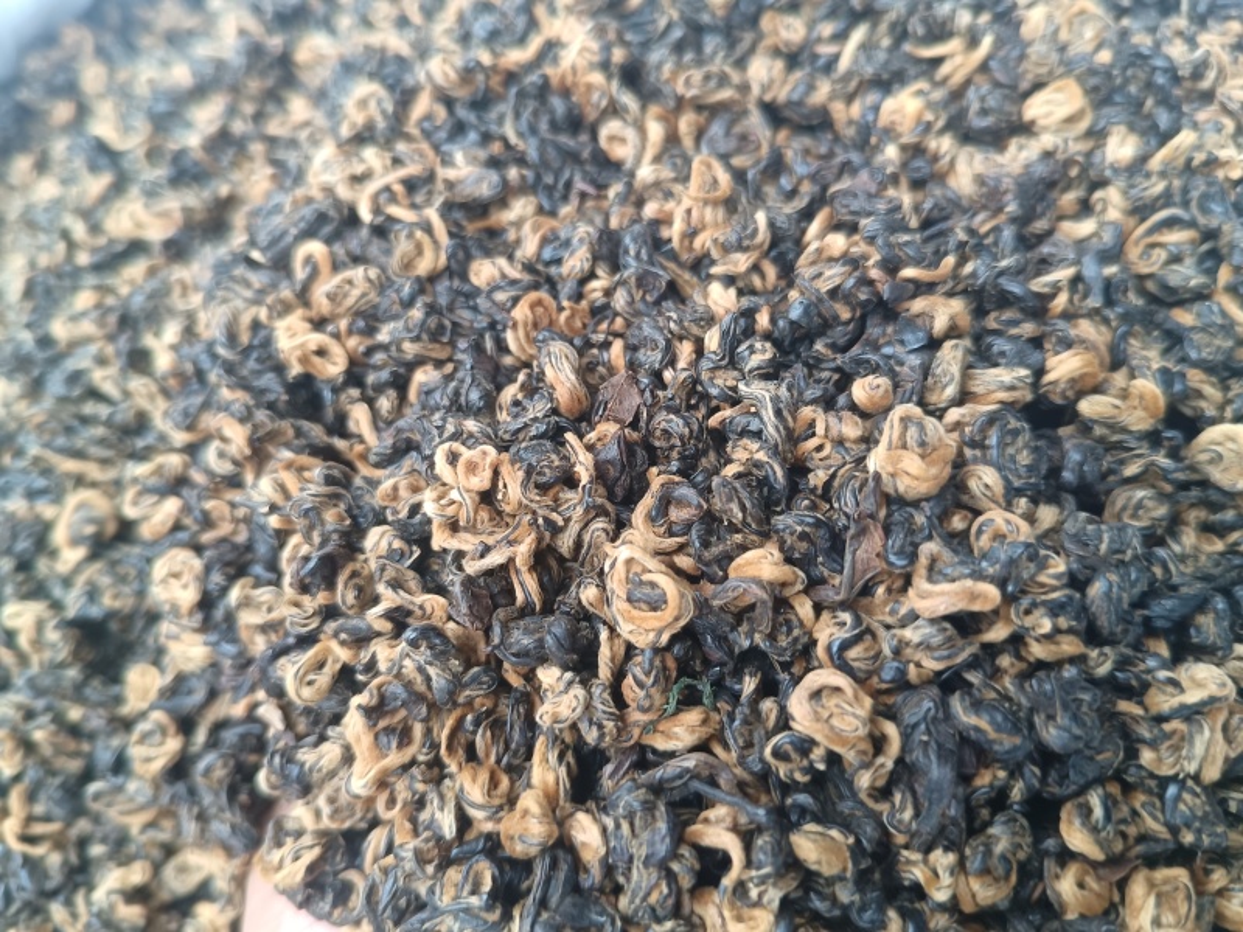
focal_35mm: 27
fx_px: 970
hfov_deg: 65.3
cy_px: 466
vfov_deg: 51.4
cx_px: 622
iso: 225
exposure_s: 1/50
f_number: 1.9
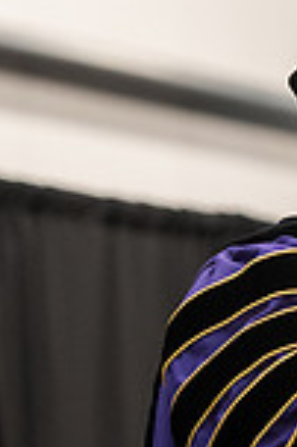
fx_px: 5308
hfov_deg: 3.2
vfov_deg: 4.8
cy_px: 363
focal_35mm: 428
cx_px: 423
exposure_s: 1/200
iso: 3200
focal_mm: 112
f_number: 3.2
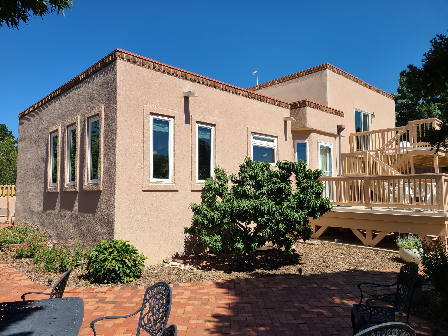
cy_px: 168
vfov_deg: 53.1
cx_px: 224
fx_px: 336
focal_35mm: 26
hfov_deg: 67.3
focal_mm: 5.4
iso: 40
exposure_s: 1/2621
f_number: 1.8
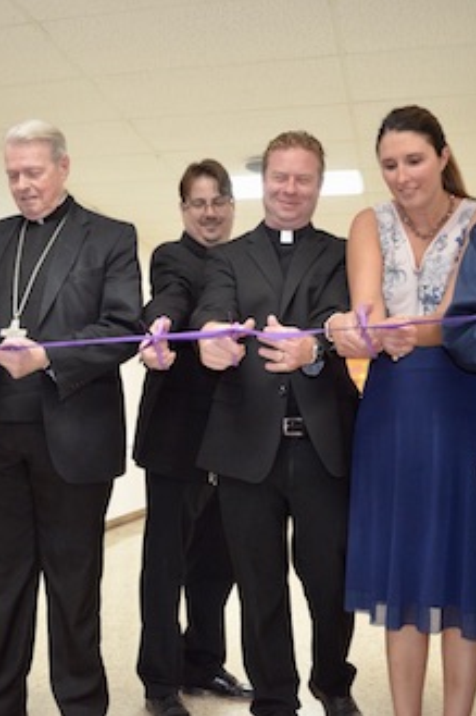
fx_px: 814
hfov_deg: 32.2
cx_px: 141
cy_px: 358
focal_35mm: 41
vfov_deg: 47.4
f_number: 3.5
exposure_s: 1/60
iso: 2000
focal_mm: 18
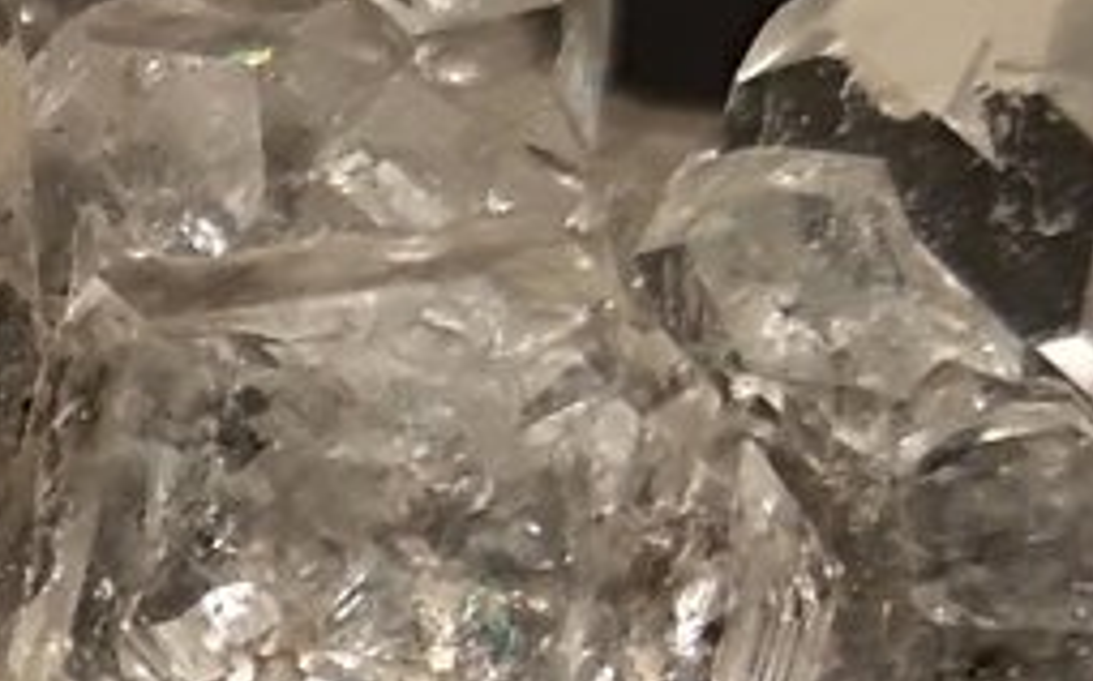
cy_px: 972
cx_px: -892
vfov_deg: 7.5
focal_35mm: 173
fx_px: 5150
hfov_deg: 11.3
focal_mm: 3.54
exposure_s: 1/50
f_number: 2
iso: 107
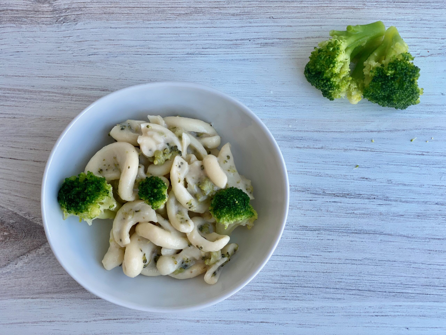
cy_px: 168
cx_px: 223
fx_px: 670
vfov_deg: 28.0
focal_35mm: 52
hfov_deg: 36.8
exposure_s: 1/122
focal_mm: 6
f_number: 2
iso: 50
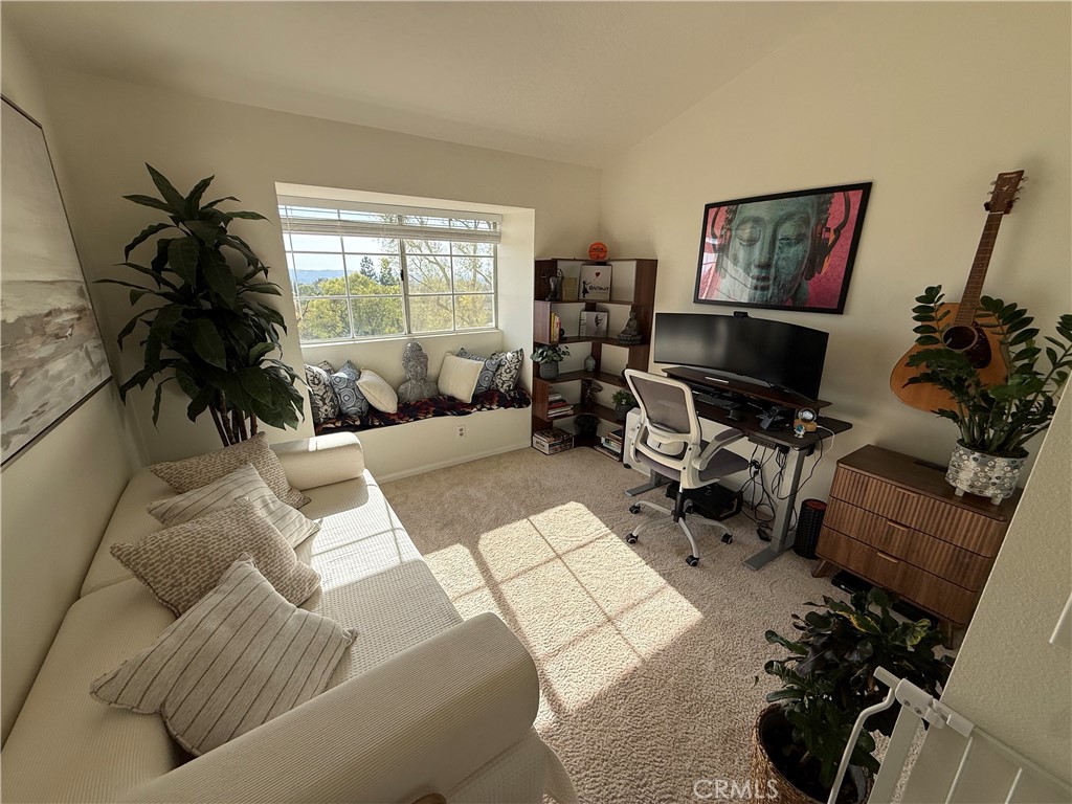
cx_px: 536
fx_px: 434
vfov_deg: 85.7
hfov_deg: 102.1
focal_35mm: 14
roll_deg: +0.2
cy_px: 402
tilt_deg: -17.3
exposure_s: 1/694
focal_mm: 2.22
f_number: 2.2
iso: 64
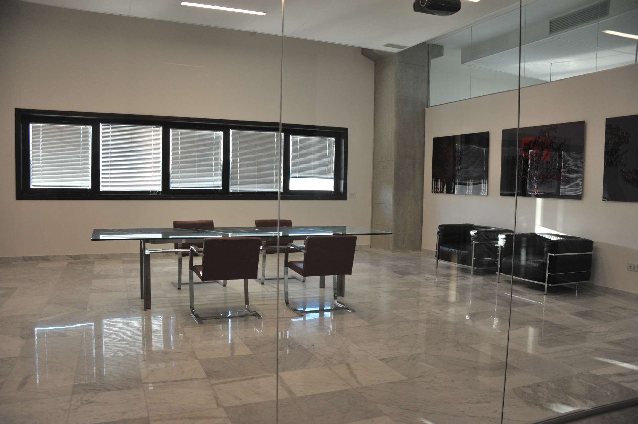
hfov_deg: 65.5
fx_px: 496
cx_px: 319
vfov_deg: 46.3
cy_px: 212
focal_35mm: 28
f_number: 7.1
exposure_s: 1/200
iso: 1250
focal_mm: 28
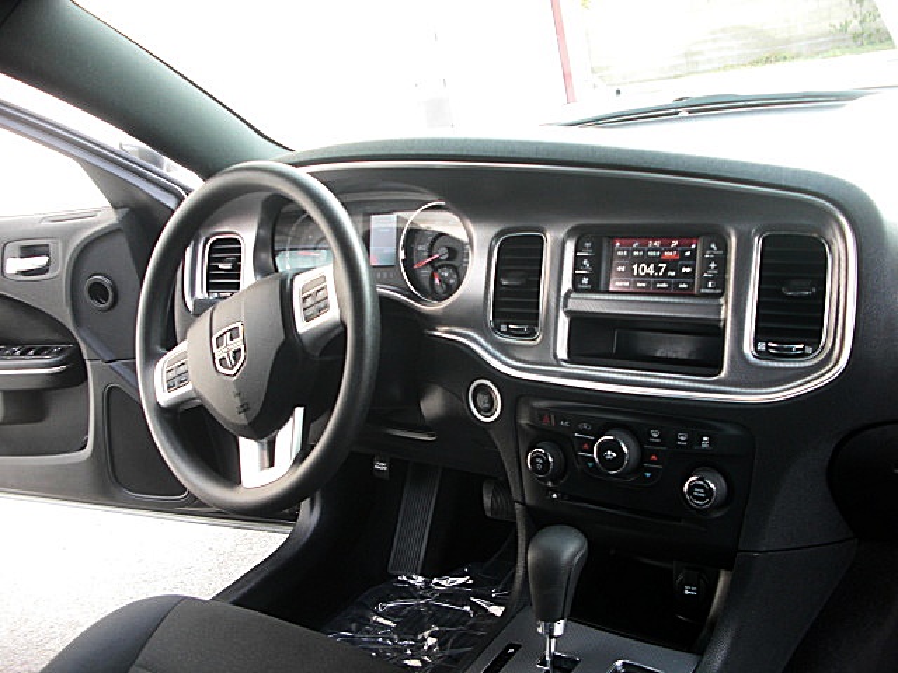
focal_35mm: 36
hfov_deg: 51.4
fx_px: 934
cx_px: 449
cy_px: 336
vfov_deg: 39.7
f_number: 2.8
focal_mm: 6.3
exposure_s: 1/60
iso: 100
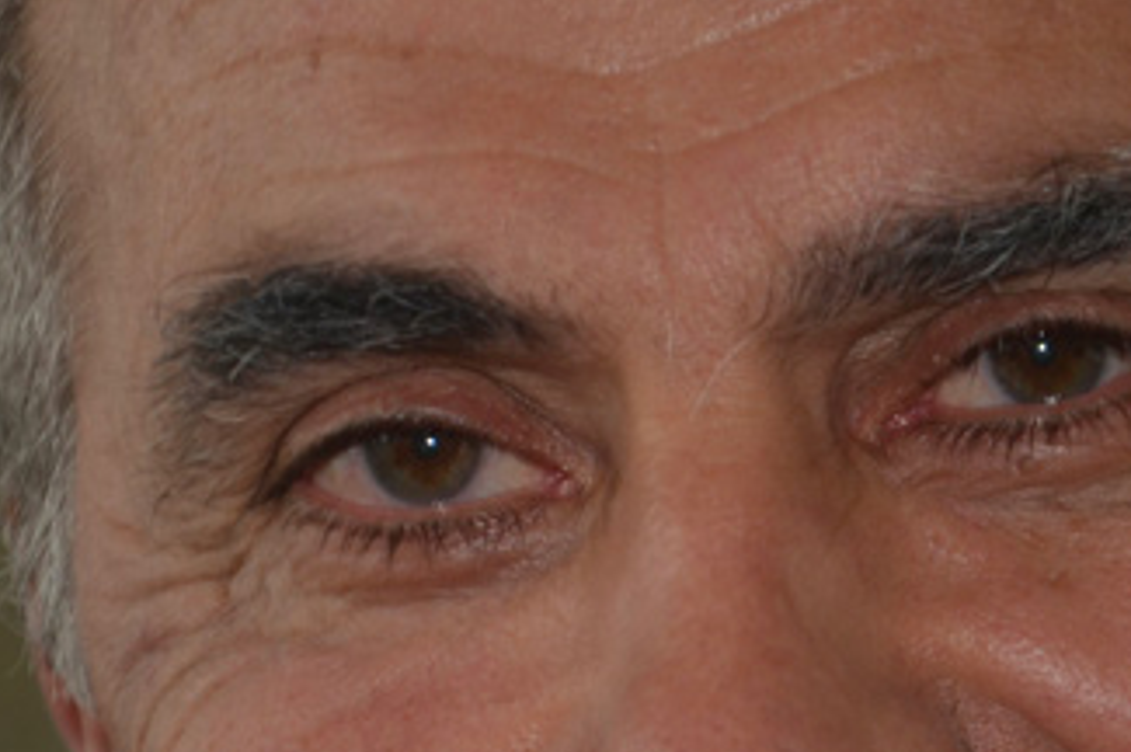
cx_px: 849
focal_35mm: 387
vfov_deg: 3.5
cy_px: 668
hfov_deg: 5.3
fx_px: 12153
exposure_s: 1/125
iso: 280
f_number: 5.6
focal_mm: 105
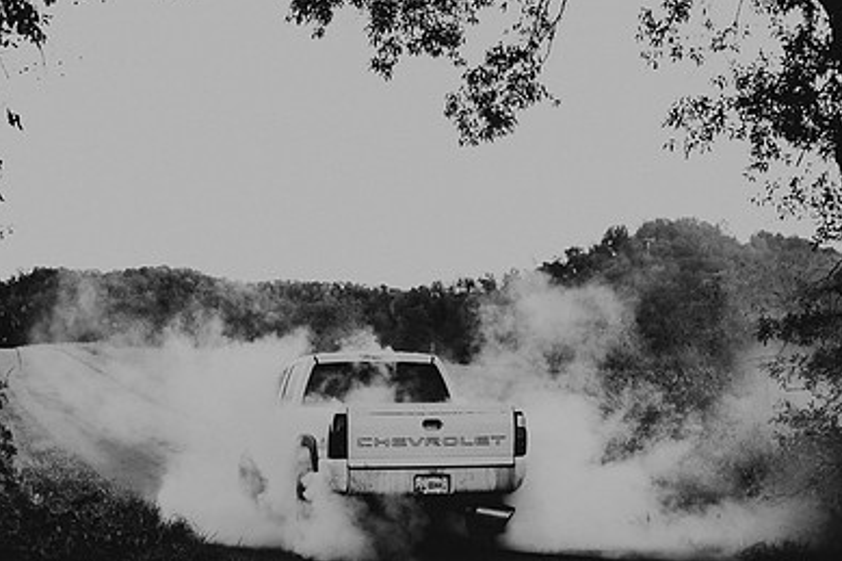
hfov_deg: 31.7
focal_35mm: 63
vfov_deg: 21.5
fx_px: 1473
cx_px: 297
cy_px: 352
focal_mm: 35
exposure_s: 1/1600
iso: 320
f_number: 1.4
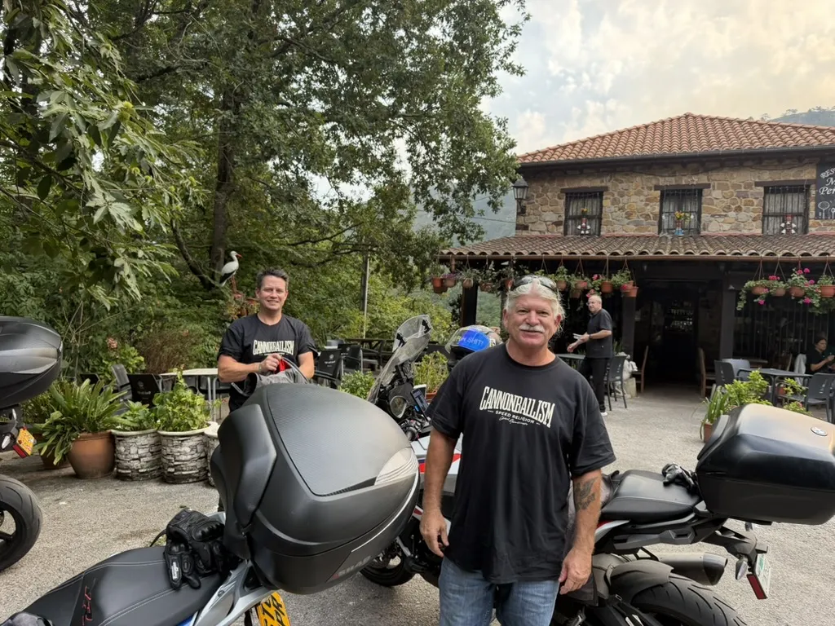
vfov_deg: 56.8
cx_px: 418
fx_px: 579
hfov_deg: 71.6
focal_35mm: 24
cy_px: 313
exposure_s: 1/735
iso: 100
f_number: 1.78
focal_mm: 6.76
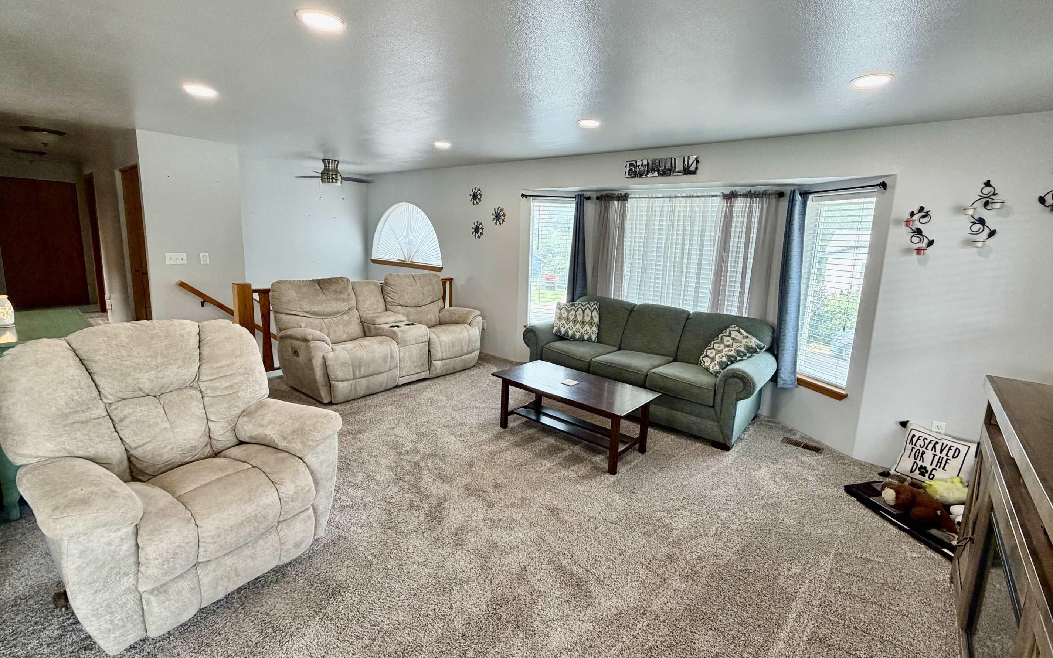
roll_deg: -2.8
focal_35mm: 16
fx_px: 459
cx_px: 550
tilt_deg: -9.0
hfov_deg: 97.8
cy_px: 310
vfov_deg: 71.2
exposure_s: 1/120
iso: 200
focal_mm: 2.22
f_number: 2.2
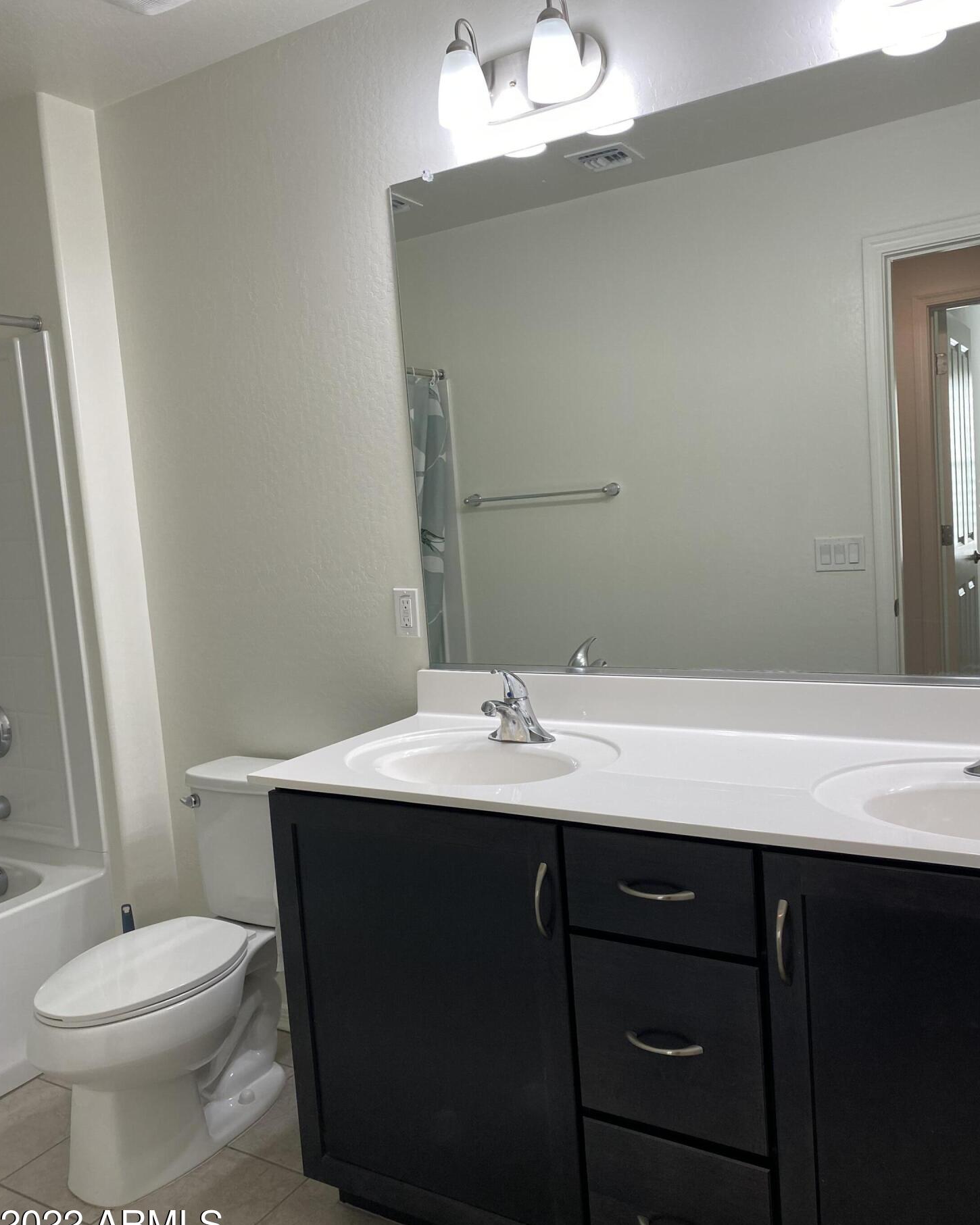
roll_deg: +4.3
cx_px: 503
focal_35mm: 28
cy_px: 611
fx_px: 1015
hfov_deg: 51.5
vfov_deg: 62.2
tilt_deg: -4.1
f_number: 1.8
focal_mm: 4.25
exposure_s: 1/120
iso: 64
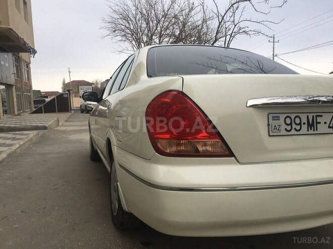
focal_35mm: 29
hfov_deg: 61.7
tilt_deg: -6.7
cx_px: 166
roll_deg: +1.1
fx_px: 279
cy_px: 124
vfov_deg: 48.2
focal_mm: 4.15
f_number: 2.2
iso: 25
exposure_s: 1/359
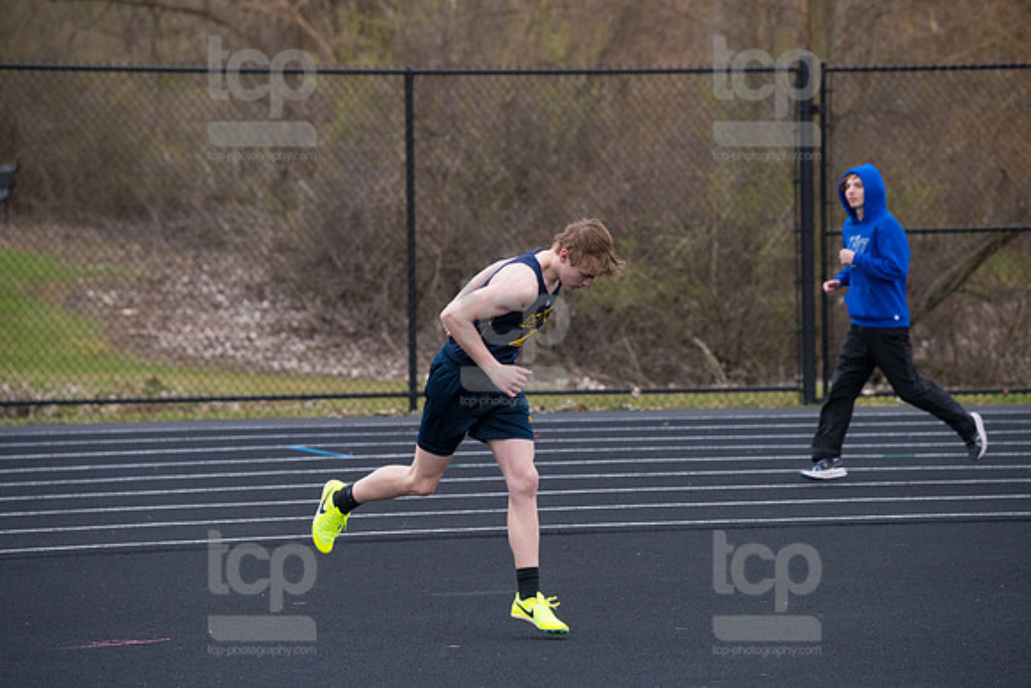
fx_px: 5729
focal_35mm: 200
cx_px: 516
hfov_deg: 10.3
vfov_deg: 6.9
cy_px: 344
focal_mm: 200
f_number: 5
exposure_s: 1/2000
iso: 2000
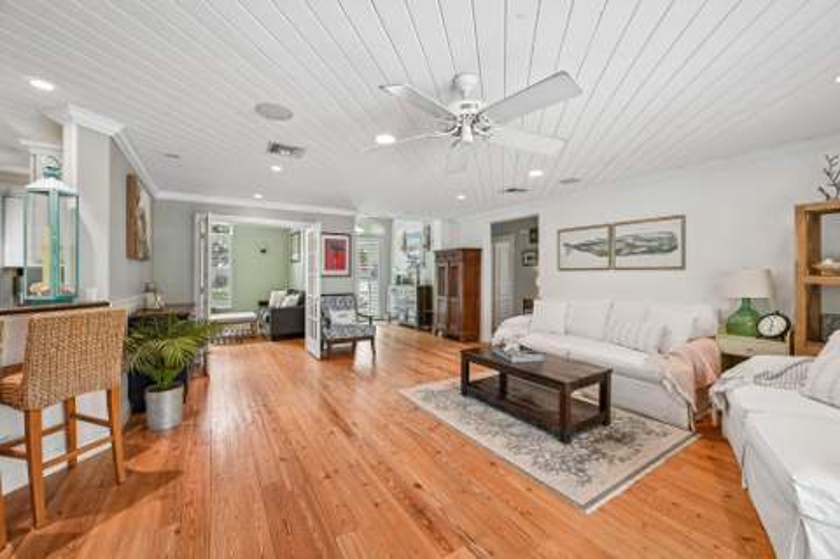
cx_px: 420
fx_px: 326
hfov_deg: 104.3
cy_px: 280
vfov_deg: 81.1
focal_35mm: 14
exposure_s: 1/125
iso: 3200
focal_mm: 14
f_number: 8
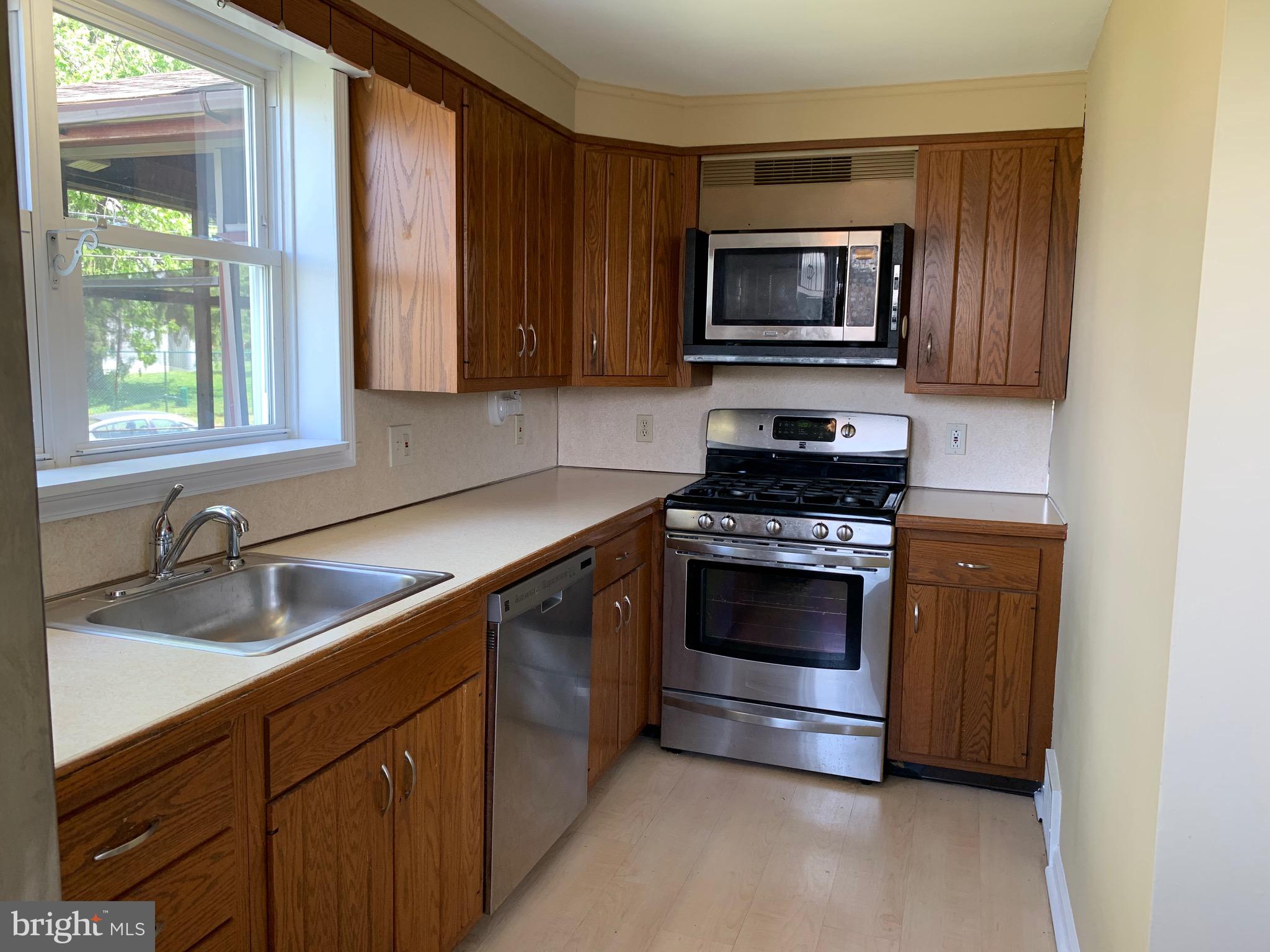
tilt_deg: -7.4
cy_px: 476
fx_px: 954
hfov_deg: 67.3
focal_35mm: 26
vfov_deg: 53.1
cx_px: 635
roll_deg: -0.9
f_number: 1.8
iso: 64
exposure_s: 1/60
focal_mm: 4.25
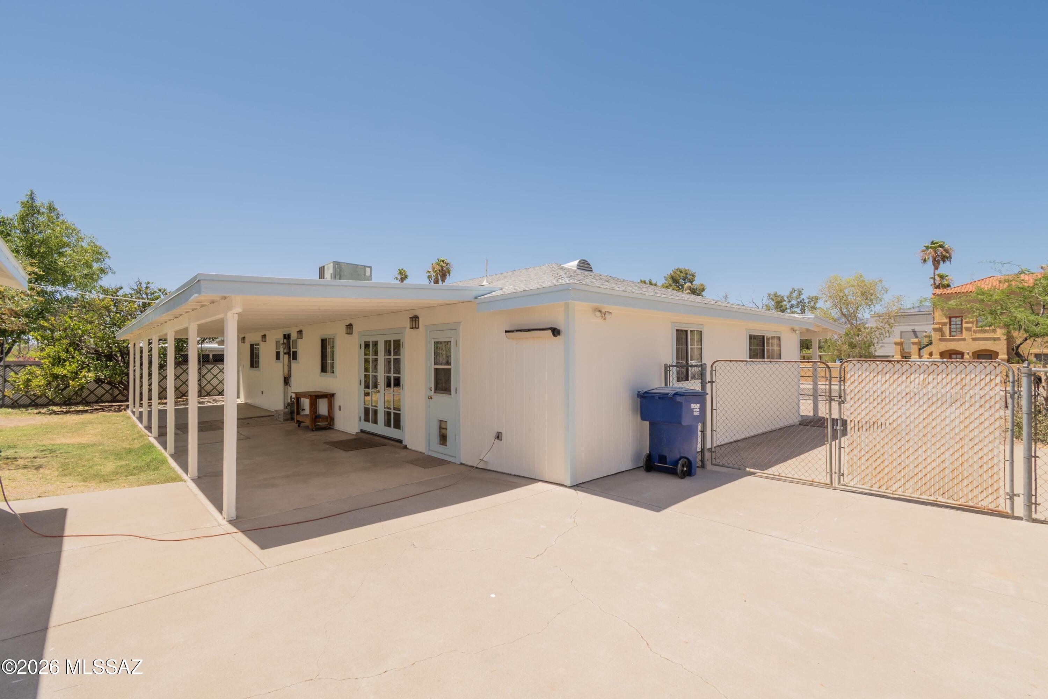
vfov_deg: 77.3
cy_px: 350
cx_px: 524
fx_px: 437
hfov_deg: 100.4
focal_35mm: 15
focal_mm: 10
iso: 100
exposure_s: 1/100
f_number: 11
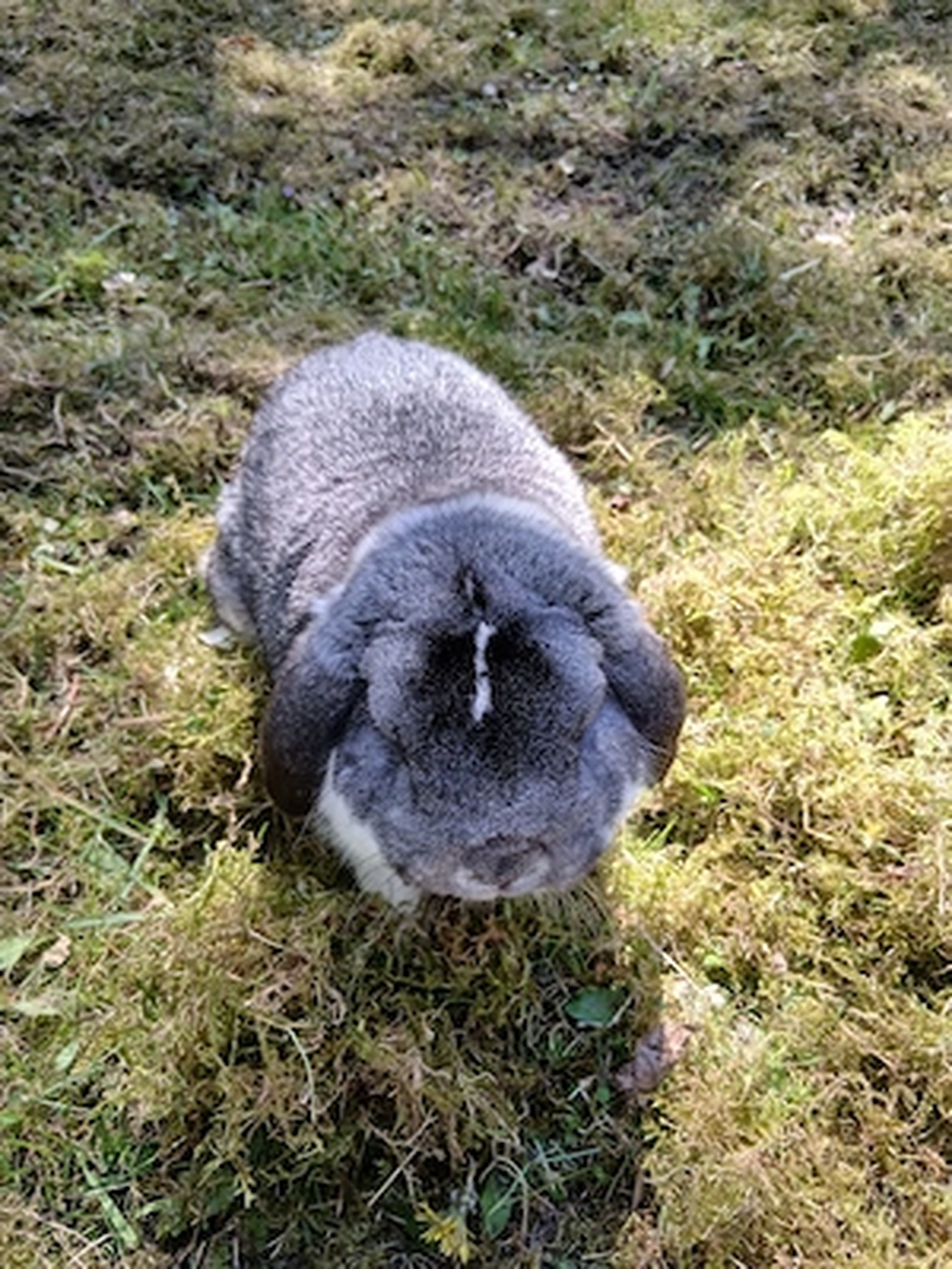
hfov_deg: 53.1
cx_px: 476
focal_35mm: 26
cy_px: 634
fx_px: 953
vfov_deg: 67.3
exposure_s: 1/101
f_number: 1.8
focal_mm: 3.98
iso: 32
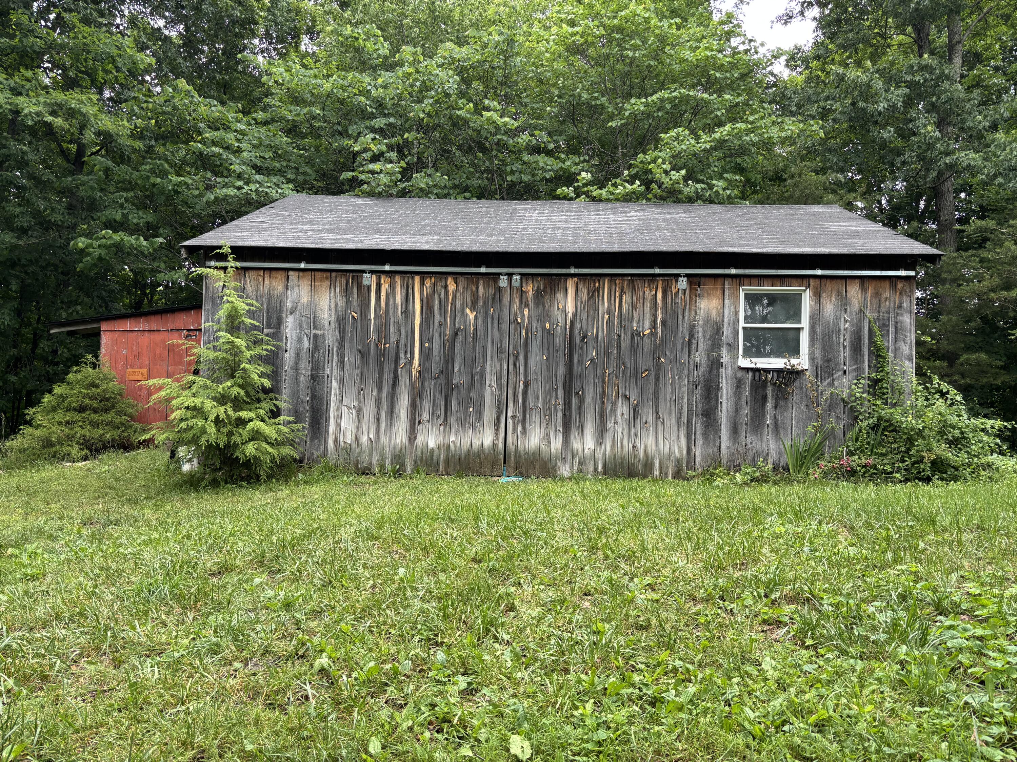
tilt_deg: +1.2
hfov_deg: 67.3
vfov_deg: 53.1
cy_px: 381
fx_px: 764
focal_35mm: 26
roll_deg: -1.9
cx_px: 508
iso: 50
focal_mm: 5.96
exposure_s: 1/384
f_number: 1.6
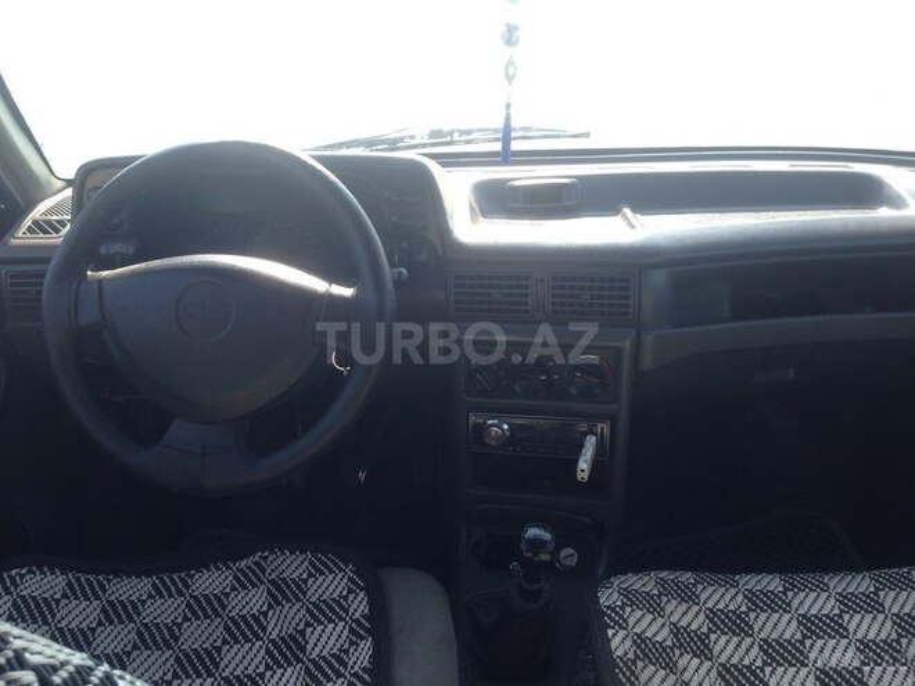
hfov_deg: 55.4
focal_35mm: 33
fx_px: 872
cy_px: 343
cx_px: 458
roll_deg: +1.0
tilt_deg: -19.3
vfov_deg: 42.9
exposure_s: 1/374
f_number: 2.4
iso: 50
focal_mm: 4.12
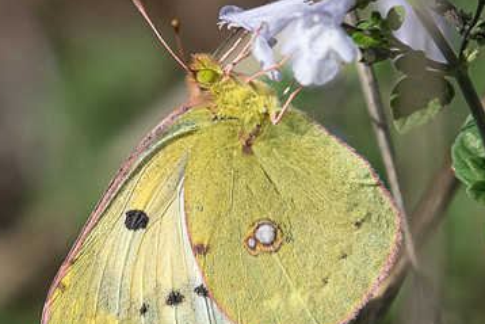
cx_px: 278
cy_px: 210
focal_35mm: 1702
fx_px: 22938
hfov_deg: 1.2
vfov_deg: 0.8
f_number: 6.3
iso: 800
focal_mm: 400
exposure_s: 1/4000
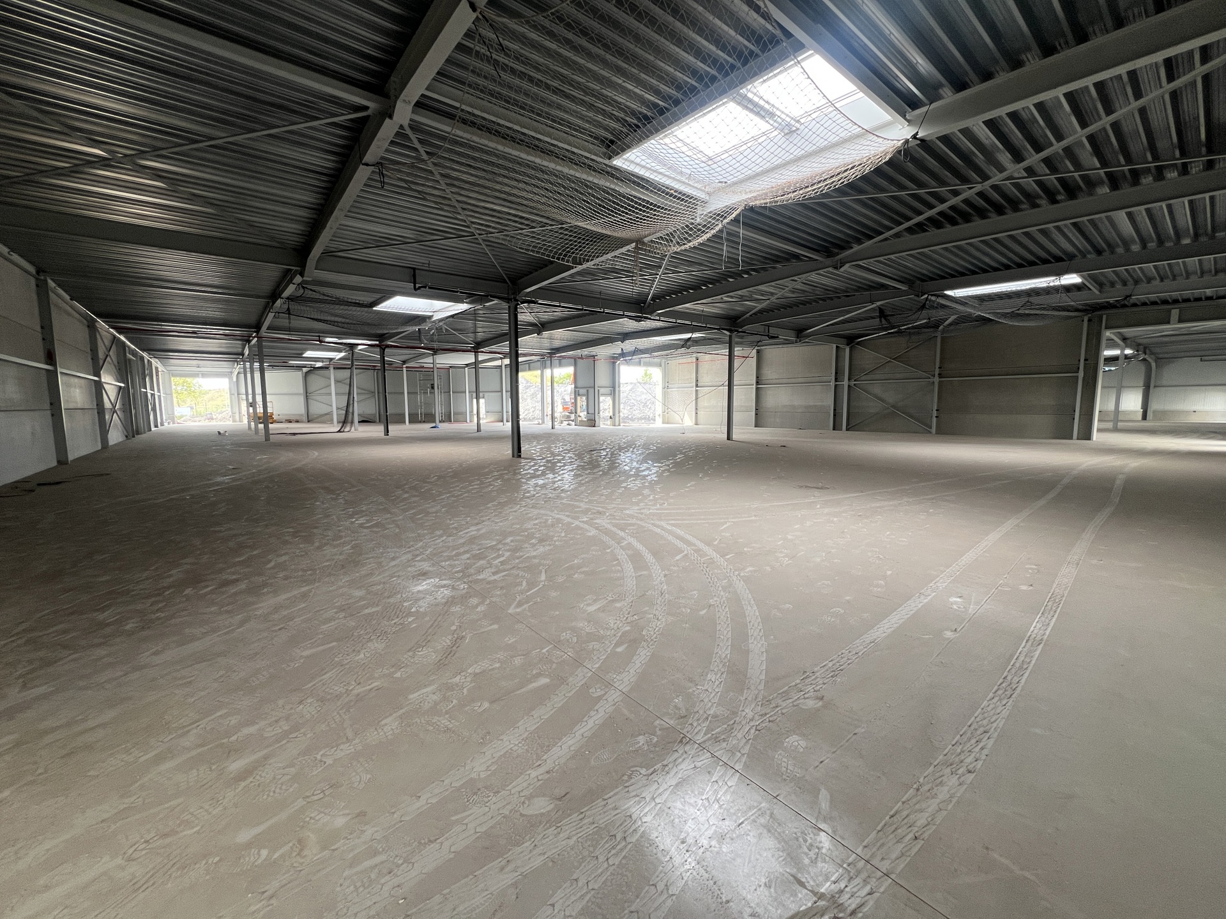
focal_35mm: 13
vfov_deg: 89.9
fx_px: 460
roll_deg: +0.8
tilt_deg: -6.8
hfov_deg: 106.2
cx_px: 613
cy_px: 460
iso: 80
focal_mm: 1.57
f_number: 1.8
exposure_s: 1/99
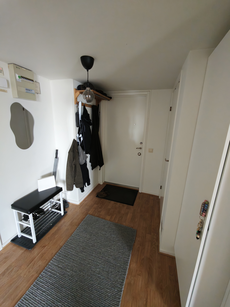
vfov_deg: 102.1
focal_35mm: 14
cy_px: 154
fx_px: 124
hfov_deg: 85.7
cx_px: 115
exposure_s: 1/33.3
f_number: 2.2
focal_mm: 2.13
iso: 1000
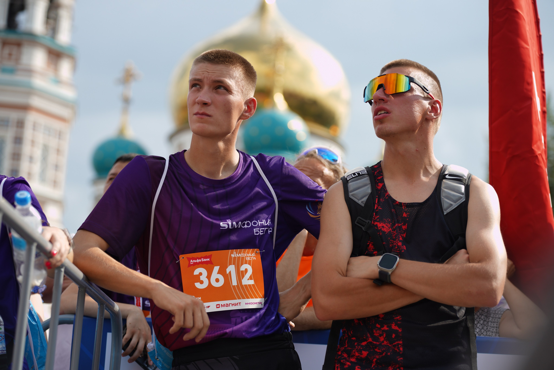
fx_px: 1200
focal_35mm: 78
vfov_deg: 17.5
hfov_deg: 26.0
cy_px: 185
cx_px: 277
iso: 80
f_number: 2.8
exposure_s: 1/1000
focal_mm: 78
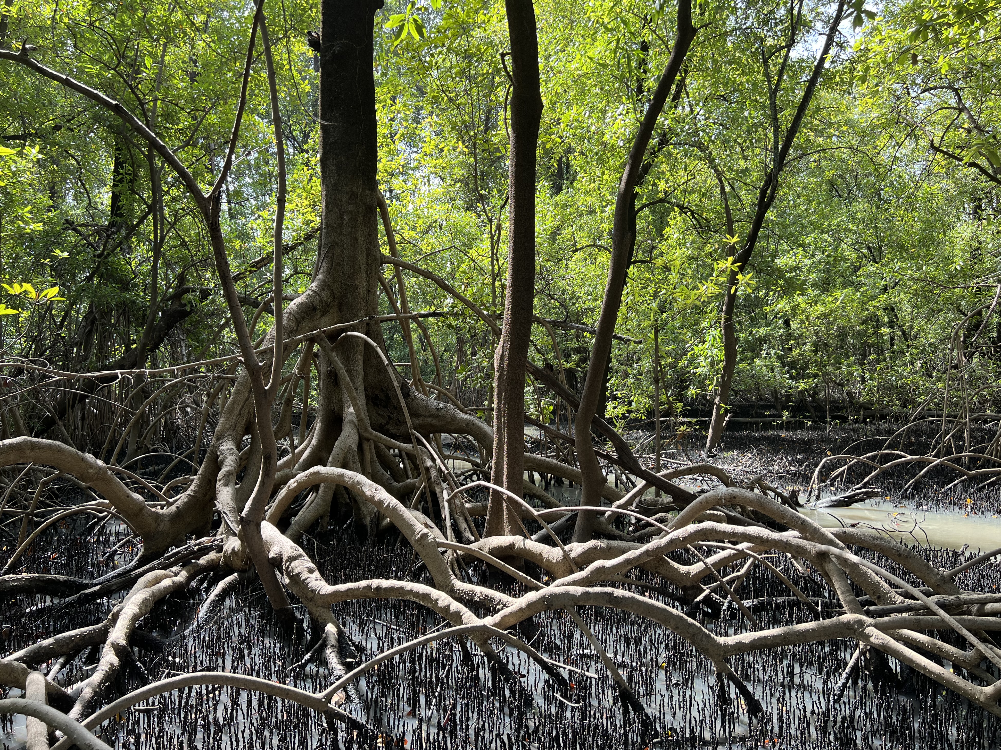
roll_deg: +0.5
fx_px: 781
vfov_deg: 51.3
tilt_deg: -0.3
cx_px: 502
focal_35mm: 27
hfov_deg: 65.3
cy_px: 383
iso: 50
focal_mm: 5.7
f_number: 1.5
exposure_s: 1/345
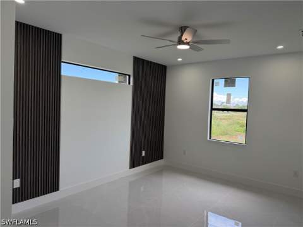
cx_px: 152
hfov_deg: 71.6
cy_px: 114
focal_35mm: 24
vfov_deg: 56.8
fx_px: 210
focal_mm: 6.76
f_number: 1.78
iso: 80
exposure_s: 1/177
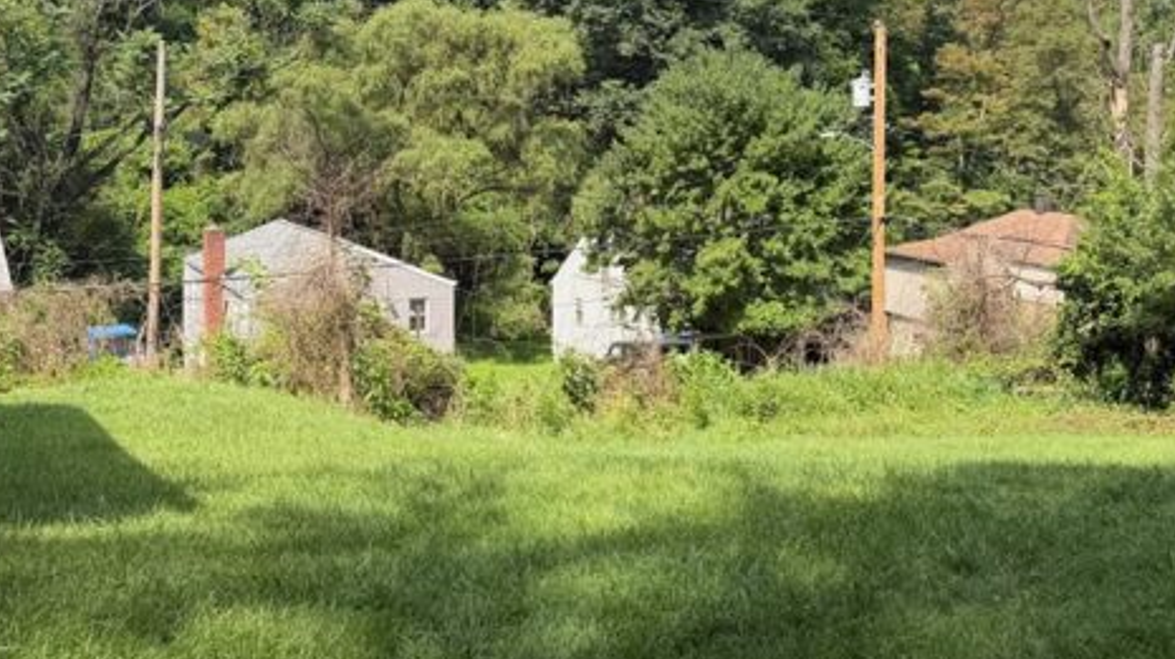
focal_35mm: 45
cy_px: 222
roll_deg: -0.6
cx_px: 614
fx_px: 1401
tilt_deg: -5.4
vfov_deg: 26.3
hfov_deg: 45.5
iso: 100
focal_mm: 6.76
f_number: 1.78
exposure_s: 1/2370
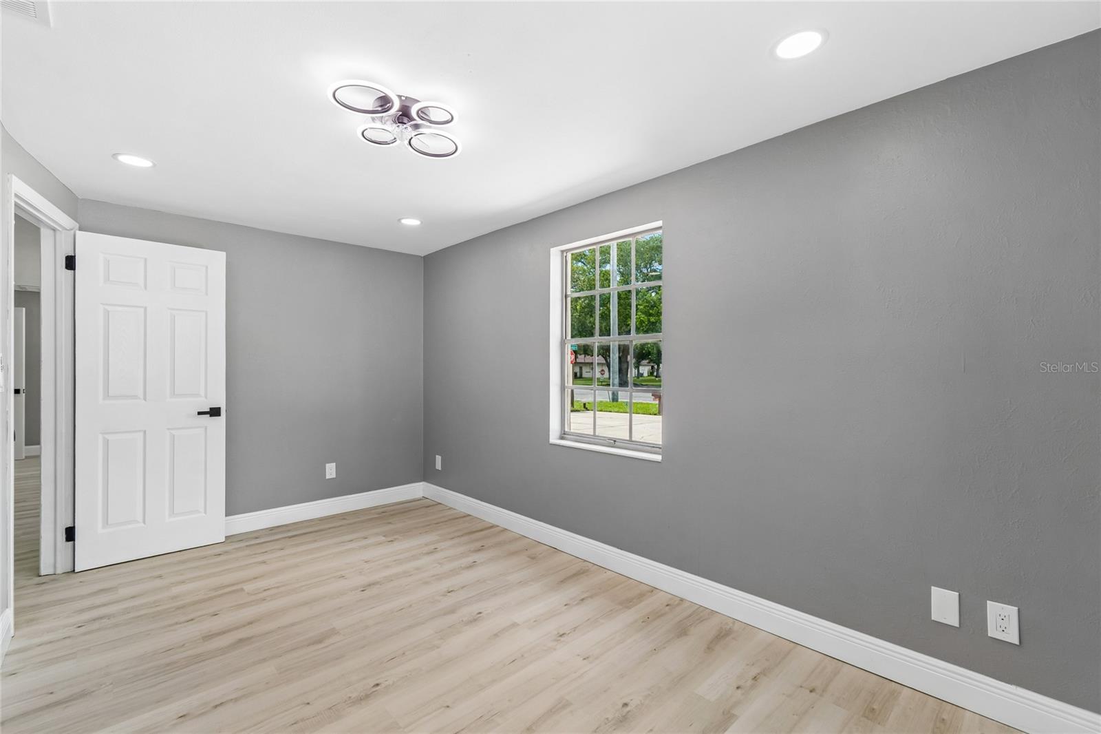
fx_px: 459
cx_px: 550
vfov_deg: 77.3
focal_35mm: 15
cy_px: 367
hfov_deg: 100.4
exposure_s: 1/10
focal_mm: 10
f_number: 7.1
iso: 100
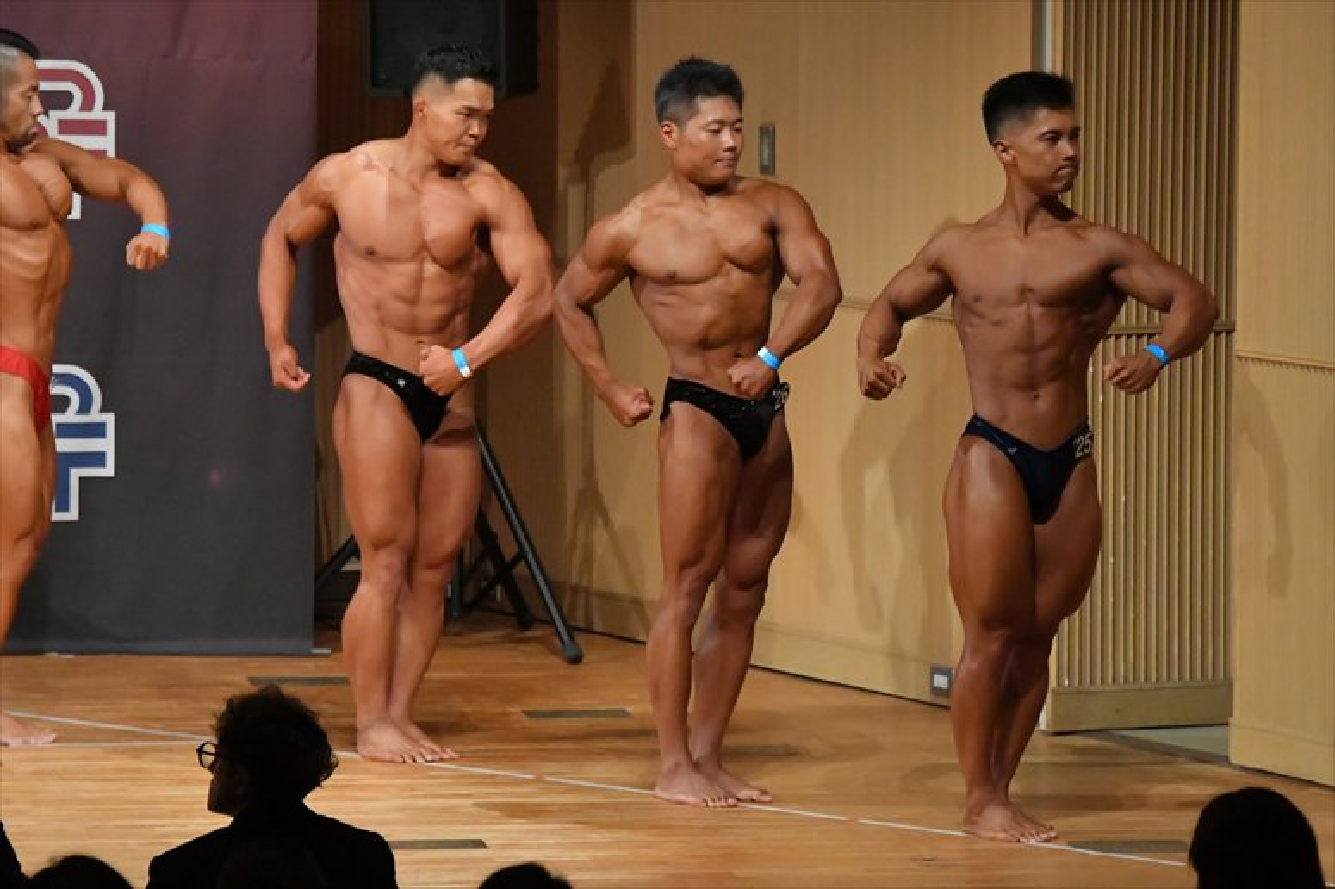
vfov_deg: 5.1
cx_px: 668
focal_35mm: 270
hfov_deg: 7.6
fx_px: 10008
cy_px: 444
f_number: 5.6
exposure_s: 1/400
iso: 10000
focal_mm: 180
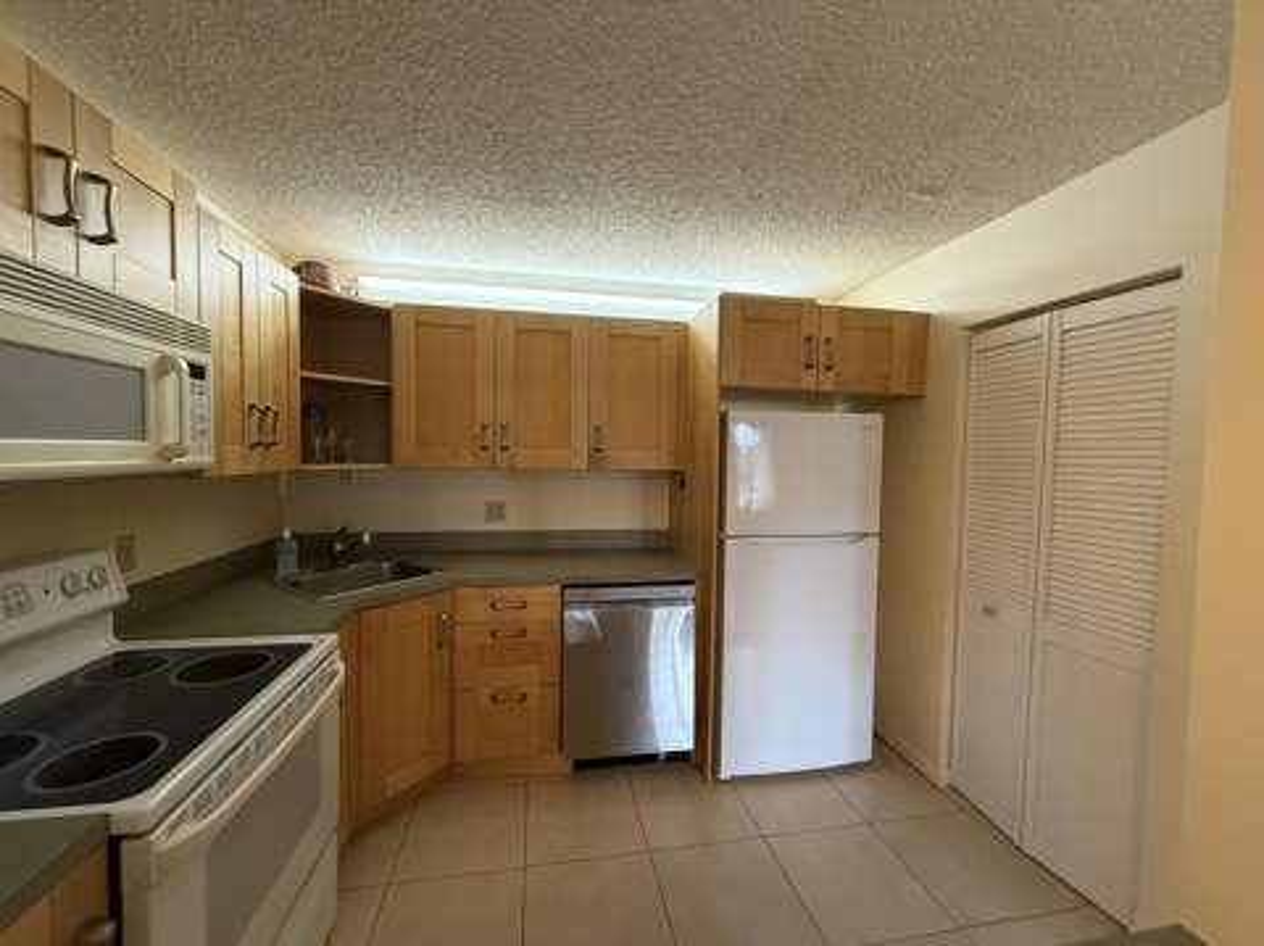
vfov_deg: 85.6
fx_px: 511
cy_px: 473
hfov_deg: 102.1
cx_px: 632
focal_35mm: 14
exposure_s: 1/120
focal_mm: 2.22
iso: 500
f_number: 2.2
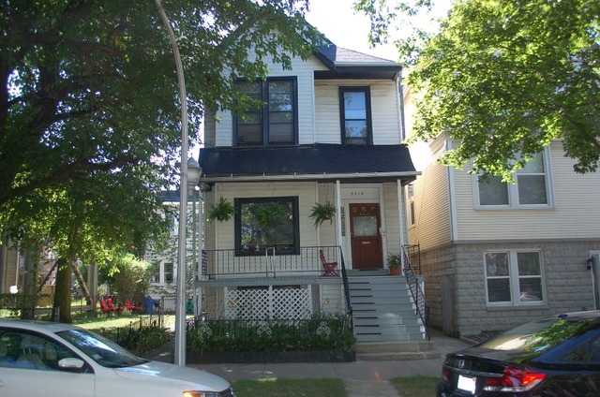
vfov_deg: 43.4
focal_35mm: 30
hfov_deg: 62.0
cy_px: 198
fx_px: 499
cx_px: 300
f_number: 3.8
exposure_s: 1/500
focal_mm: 20
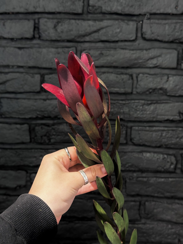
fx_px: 338
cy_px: 122
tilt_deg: -6.5
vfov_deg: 39.7
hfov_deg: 30.3
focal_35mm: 48
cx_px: 92
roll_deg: -1.4
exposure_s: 1/33
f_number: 1.78
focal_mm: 6.76
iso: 250
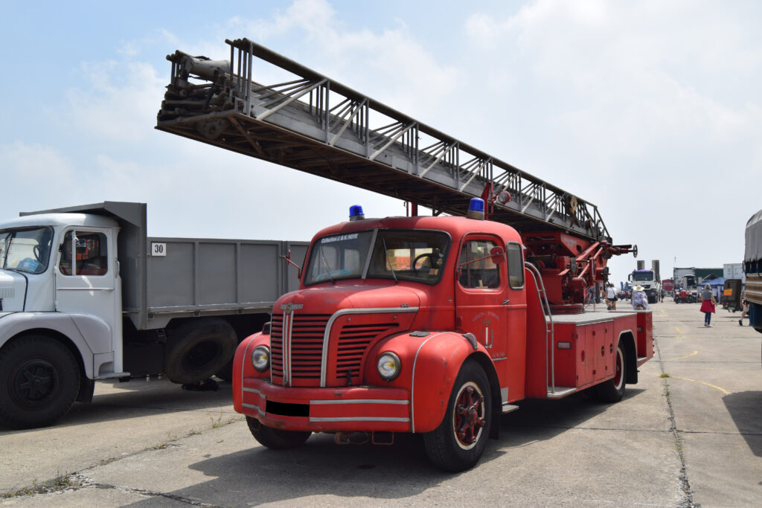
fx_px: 826
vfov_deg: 34.2
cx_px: 381
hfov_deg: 49.5
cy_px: 254
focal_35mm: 39
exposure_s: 1/400
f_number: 10
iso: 200
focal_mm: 26
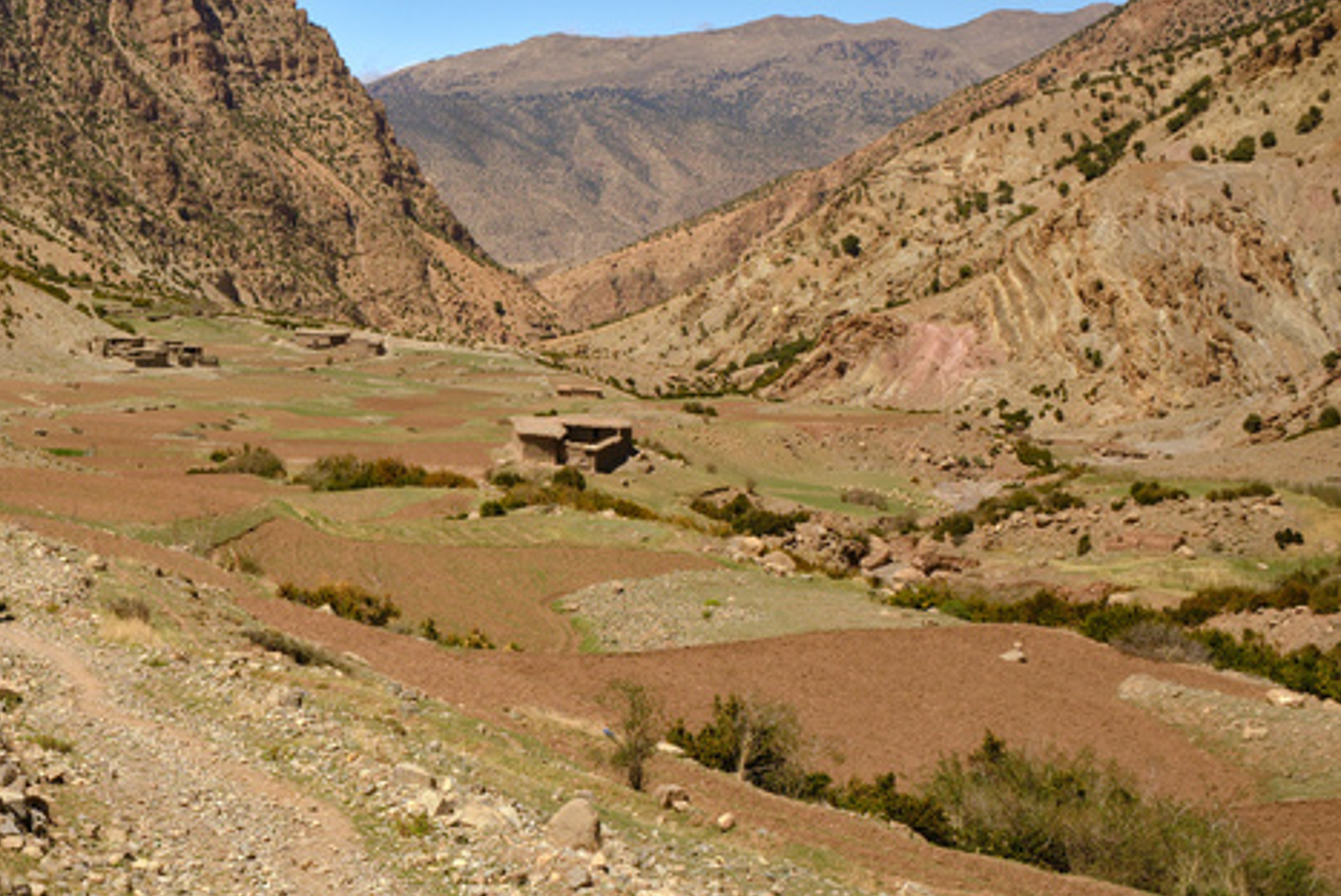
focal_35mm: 60
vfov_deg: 22.6
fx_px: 2236
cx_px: 221
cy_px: 396
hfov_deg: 32.2
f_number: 11
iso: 400
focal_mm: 23
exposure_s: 1/400
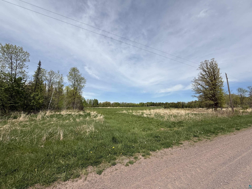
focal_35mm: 14
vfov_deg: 85.7
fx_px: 102
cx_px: 126
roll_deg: -1.4
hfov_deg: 102.1
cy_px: 94
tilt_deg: +8.7
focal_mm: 2.22
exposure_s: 1/4425
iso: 50
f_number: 2.2
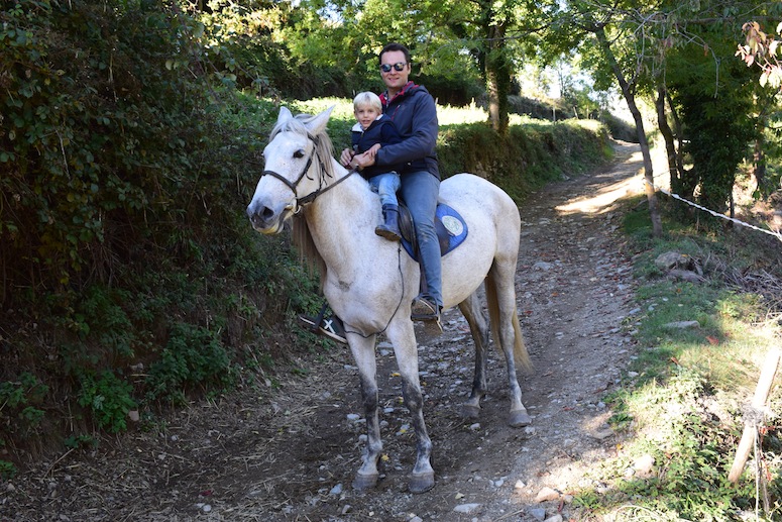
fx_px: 815
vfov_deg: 35.5
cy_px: 261
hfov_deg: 51.3
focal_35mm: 38
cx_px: 391
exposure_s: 1/60
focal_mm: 25
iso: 500
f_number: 8
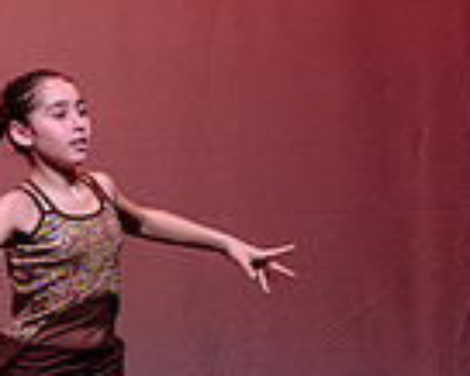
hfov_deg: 3.1
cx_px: -629
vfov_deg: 2.5
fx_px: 8589
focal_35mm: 617
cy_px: 176
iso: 1250
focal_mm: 140
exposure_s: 1/500
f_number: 2.8
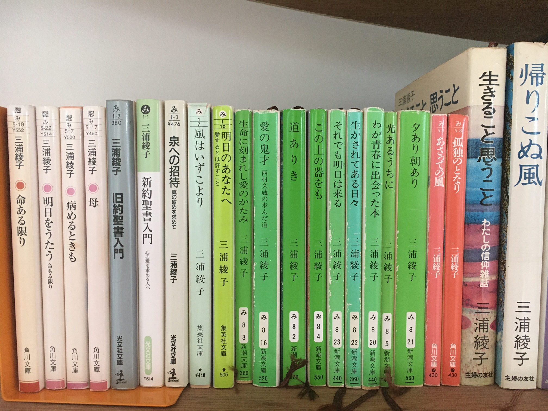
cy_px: 206
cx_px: 274
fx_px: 459
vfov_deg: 48.2
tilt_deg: -0.9
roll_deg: -0.2
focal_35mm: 29
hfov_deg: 61.7
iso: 125
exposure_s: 1/30
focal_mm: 4.15
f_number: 2.2
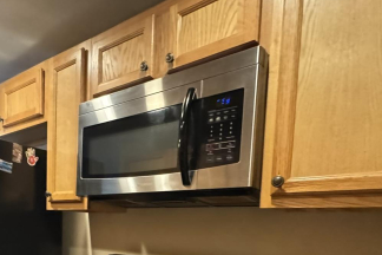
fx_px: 318
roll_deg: -1.5
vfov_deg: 38.8
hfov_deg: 59.9
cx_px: 116
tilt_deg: -4.8
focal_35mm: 30
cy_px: 253
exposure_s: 1/40
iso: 1250
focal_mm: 2.22
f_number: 2.2
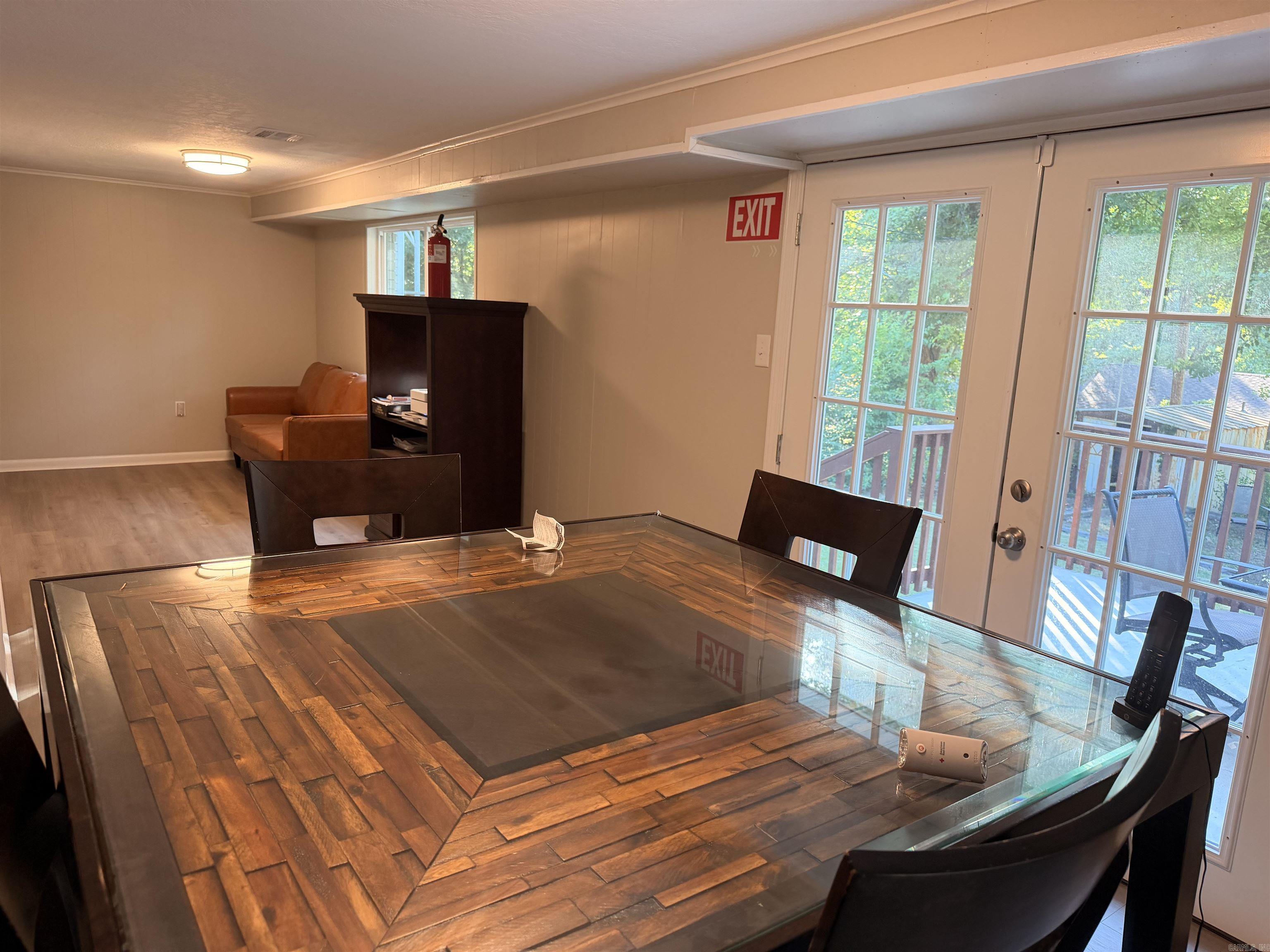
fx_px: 881
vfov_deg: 56.8
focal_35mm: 24
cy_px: 476
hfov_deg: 71.6
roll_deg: -3.2
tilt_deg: -11.8
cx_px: 635
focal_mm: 6.76
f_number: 1.78
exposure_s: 1/60
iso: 200
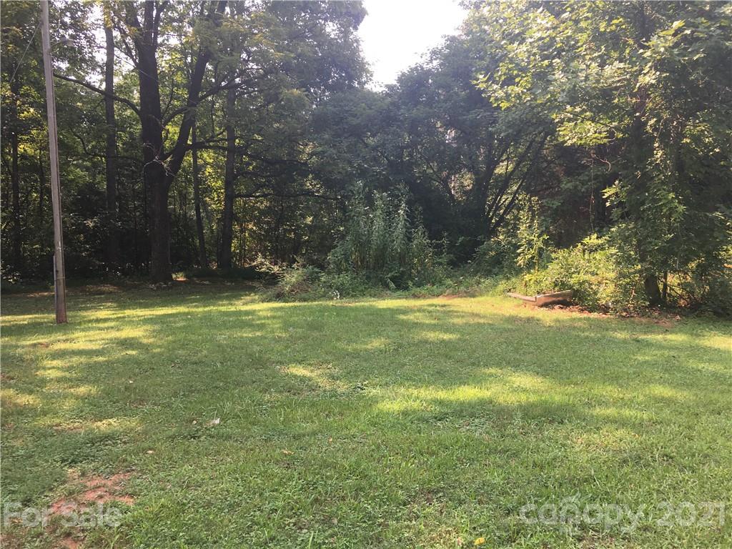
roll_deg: -0.2
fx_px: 613
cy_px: 274
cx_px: 366
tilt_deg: -6.1
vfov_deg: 48.2
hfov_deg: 61.7
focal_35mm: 29
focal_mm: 4.15
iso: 25
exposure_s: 1/172
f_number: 2.2
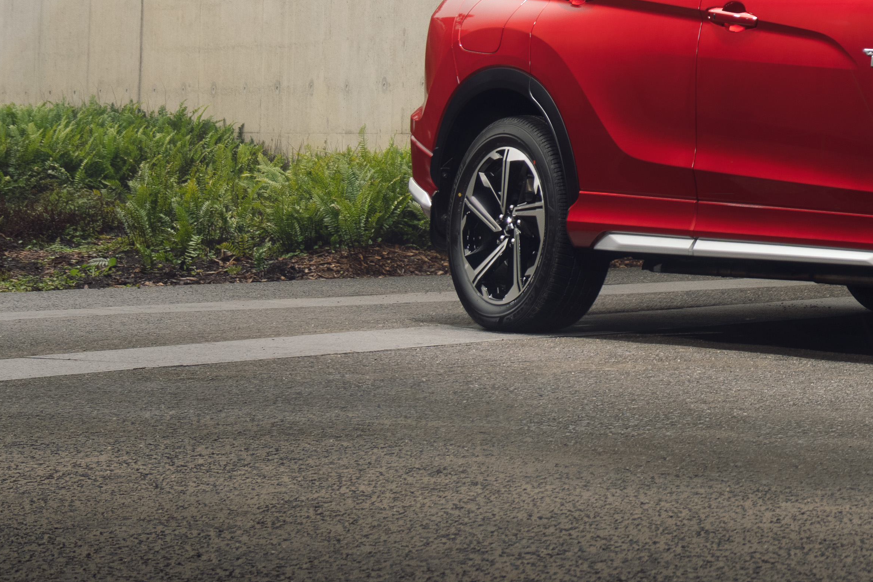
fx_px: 3031
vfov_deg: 10.6
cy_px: -263
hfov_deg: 14.8
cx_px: 1428
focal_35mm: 125
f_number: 6.3
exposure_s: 1/60
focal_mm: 34
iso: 200
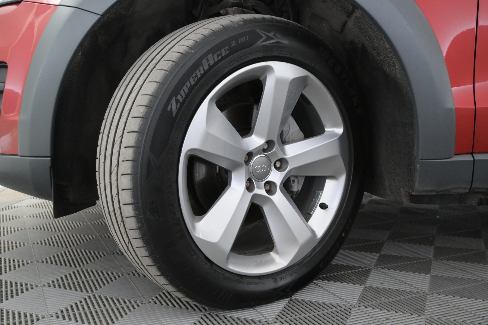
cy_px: 162
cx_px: 244
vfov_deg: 34.2
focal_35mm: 39
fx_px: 529
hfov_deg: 49.6
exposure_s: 1/80
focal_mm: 26
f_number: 4.5
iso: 2500
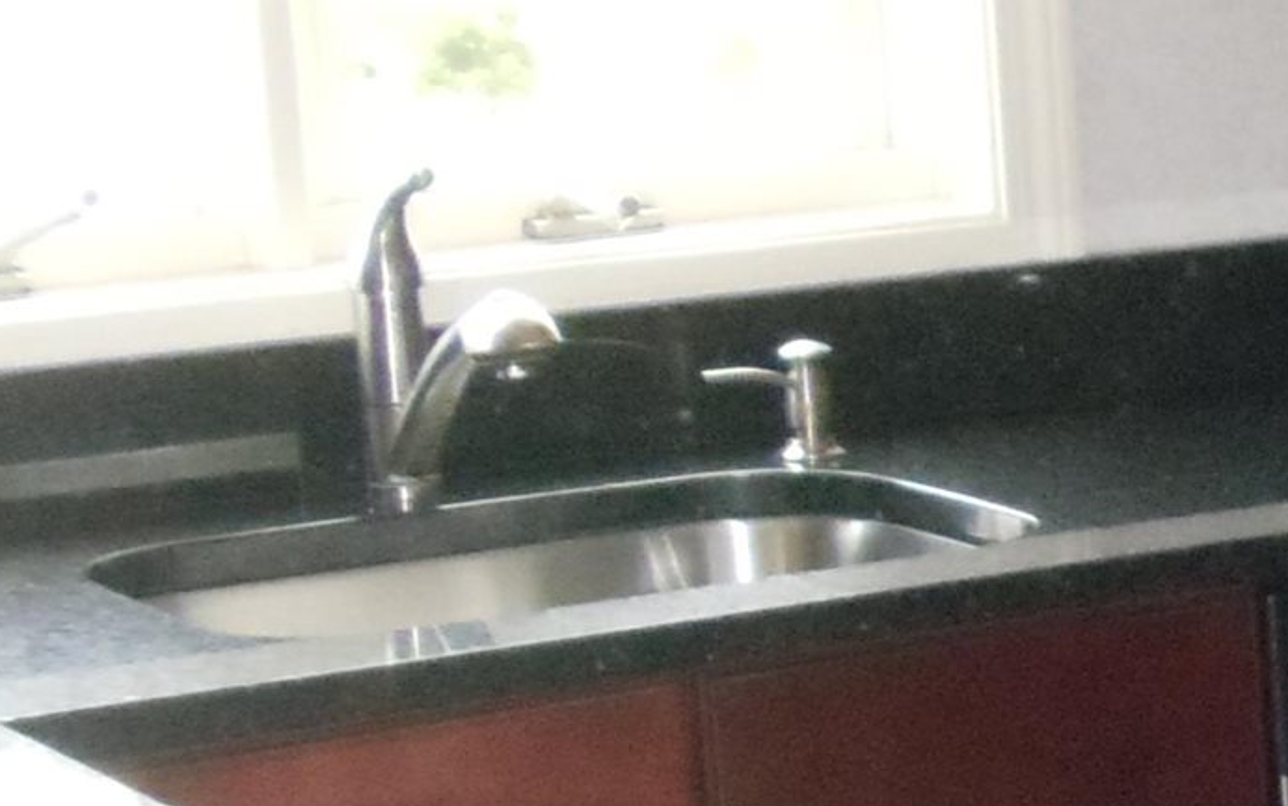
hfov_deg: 9.4
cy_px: 622
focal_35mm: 207
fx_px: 7269
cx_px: 2669
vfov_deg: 6.3
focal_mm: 6
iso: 800
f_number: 3.5
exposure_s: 1/30
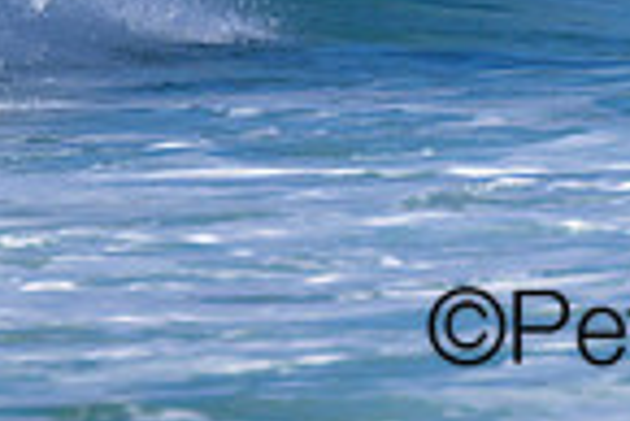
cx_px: 765
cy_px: -393
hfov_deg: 0.6
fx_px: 56108
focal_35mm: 3203
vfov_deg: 0.4
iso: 800
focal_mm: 800
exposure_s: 1/2000
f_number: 11
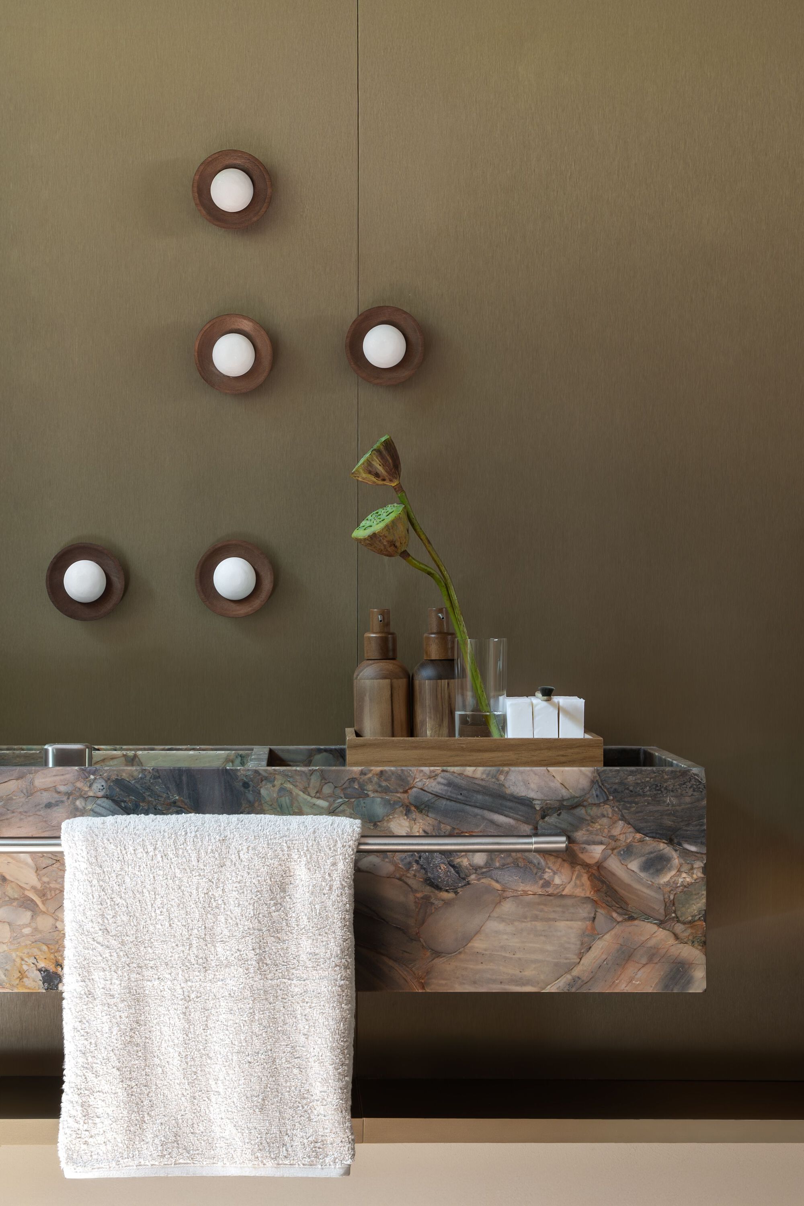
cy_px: 603
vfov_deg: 19.5
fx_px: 3517
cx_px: 402
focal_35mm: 105
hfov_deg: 13.0
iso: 125
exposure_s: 1/1.67
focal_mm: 70
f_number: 9
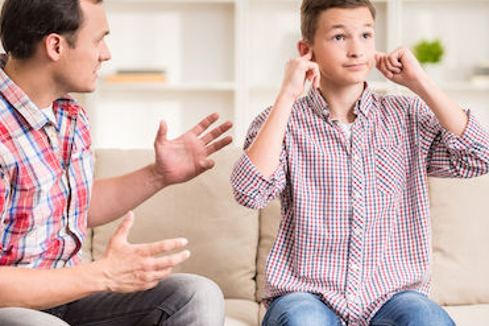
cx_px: 219
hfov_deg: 15.1
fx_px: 1846
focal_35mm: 136
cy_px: 152
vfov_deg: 10.1
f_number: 2.8
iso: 320
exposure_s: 1/400
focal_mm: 112
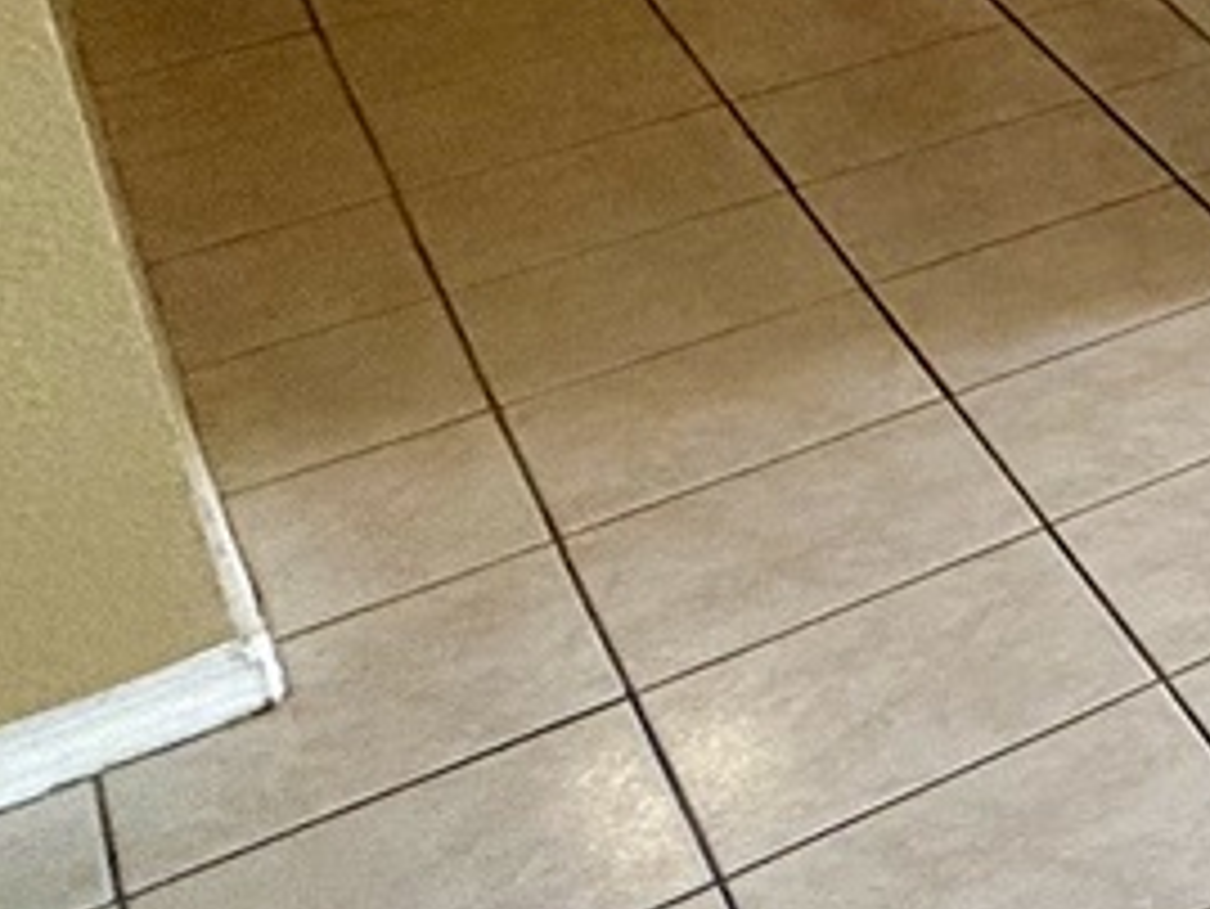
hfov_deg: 15.7
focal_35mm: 75
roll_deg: -1.2
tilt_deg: -15.0
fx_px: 2623
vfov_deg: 17.7
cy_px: -436
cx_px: 2793
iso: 80
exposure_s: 1/120
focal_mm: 2.22
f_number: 2.2
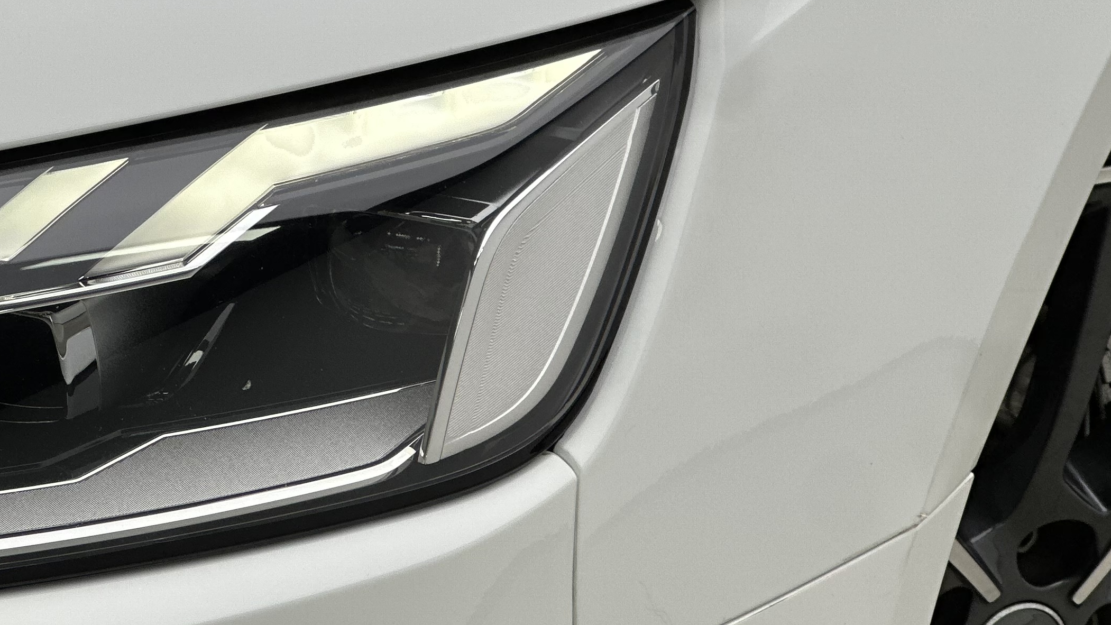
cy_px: 318
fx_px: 4743
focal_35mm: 161
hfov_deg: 13.2
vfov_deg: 7.5
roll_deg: +0.2
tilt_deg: -23.5
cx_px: 81
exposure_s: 1/100
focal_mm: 9
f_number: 2.8
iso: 20
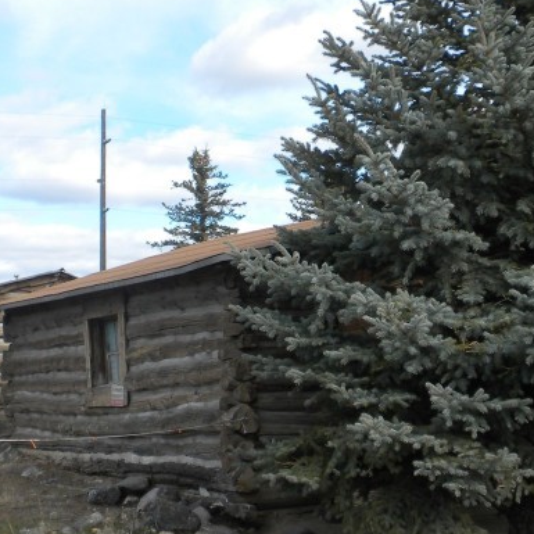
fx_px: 1518
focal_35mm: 87
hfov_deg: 19.9
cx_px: 297
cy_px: 257
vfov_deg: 19.9
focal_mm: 6.6
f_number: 3.5
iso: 64
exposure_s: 1/468
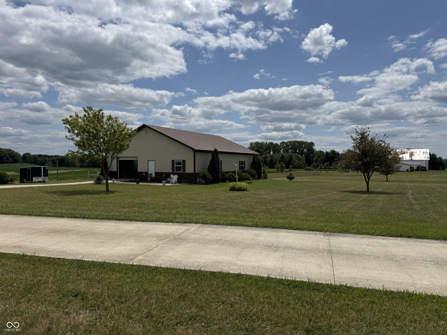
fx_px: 310
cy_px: 168
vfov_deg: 56.8
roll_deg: -0.9
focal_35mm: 24
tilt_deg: -0.2
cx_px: 224
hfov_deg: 71.6
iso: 80
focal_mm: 6.76
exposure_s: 1/11905
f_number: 1.78
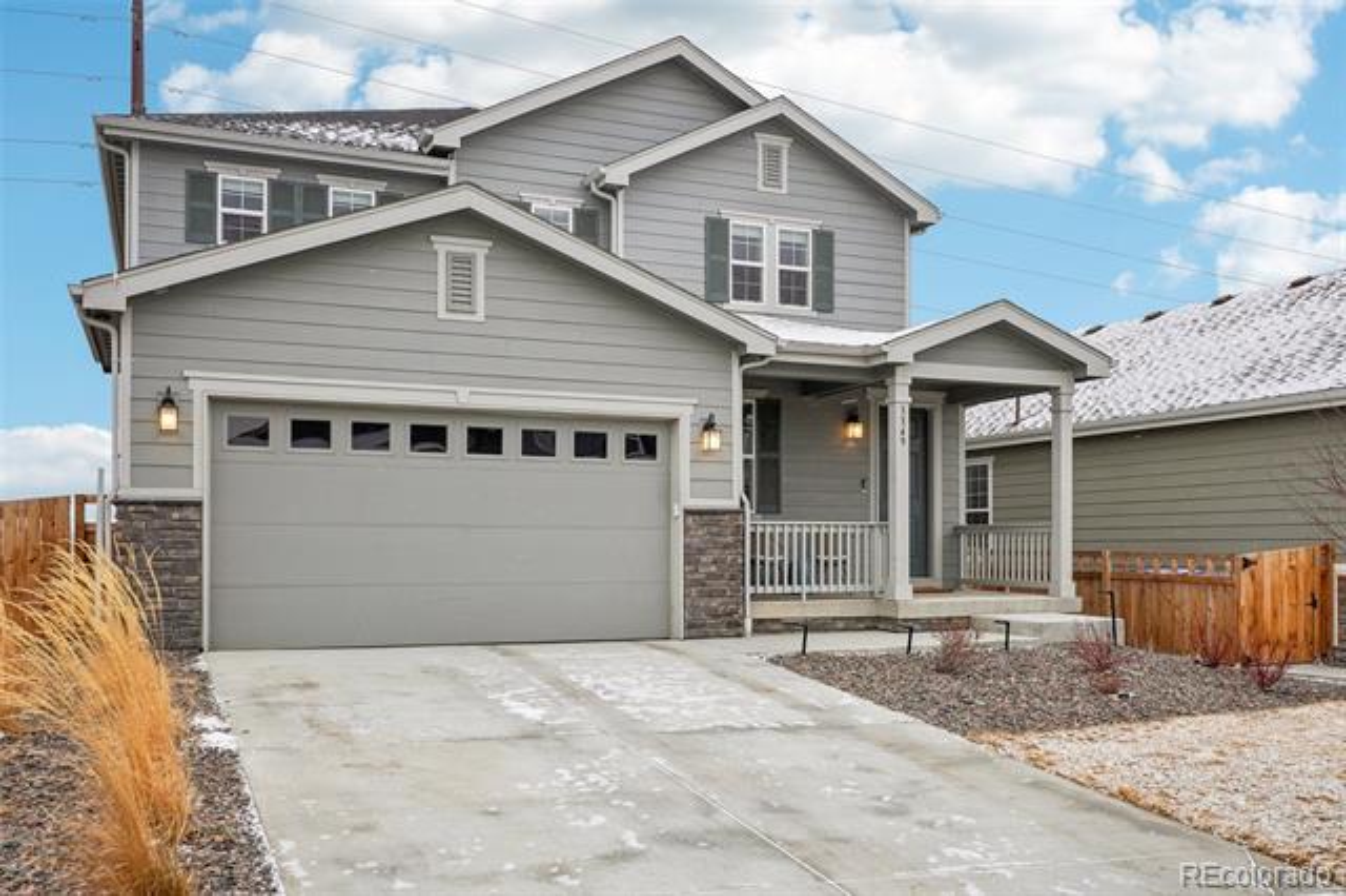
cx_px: 673
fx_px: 1121
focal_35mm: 30
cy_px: 448
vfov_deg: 43.6
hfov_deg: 62.0
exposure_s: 1/125
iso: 100
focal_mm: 20
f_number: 8
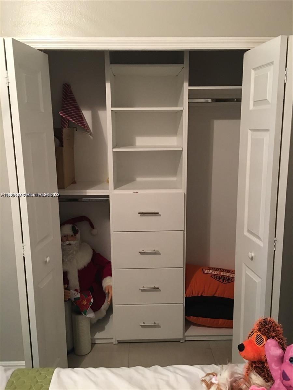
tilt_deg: -10.4
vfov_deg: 61.7
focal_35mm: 29
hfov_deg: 48.2
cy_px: 195
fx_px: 327
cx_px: 146
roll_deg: +0.8
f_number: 2.2
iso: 64
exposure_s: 1/4
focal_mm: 4.15
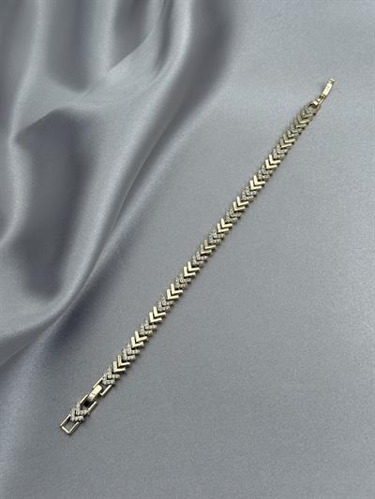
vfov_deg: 39.6
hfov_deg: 30.3
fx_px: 693
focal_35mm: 48
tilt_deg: -66.5
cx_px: 188
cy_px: 250
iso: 64
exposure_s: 1/1608
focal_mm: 6.76
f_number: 1.78
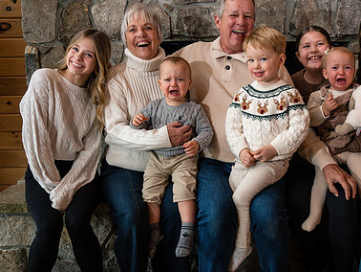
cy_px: 131
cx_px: 229
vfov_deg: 35.2
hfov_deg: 45.3
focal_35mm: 41
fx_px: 428
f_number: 4.5
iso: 800
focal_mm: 24
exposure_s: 1/250
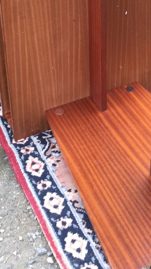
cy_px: -3
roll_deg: +1.8
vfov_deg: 27.6
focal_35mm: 72
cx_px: 125
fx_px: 512
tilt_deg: -22.3
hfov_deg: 16.6
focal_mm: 4.15
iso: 50
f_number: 2.2
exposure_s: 1/100
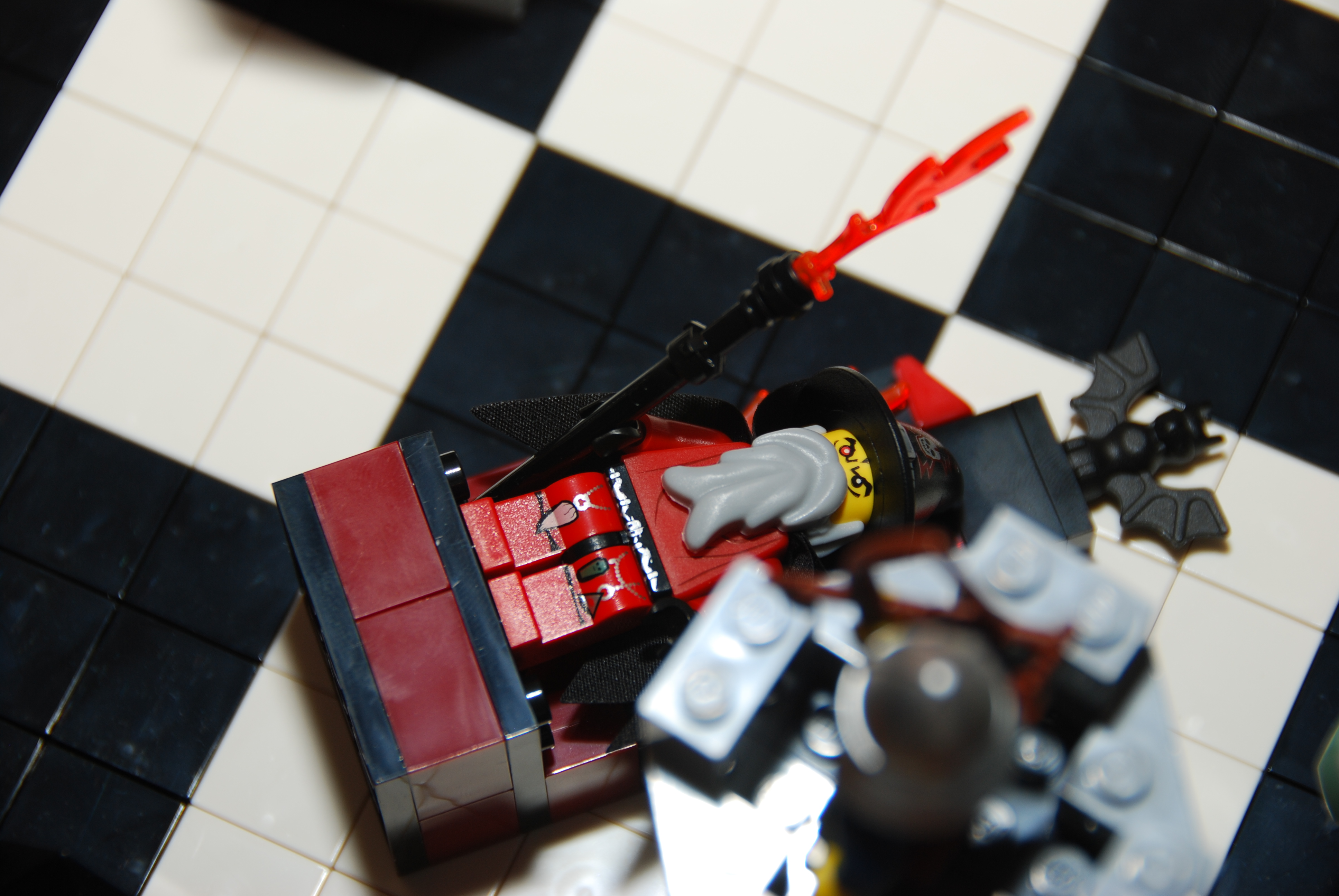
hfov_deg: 13.0
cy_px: 448
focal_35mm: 158
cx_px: 670
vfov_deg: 8.7
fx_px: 5865
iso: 100
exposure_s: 1/125
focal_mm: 105
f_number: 5.6
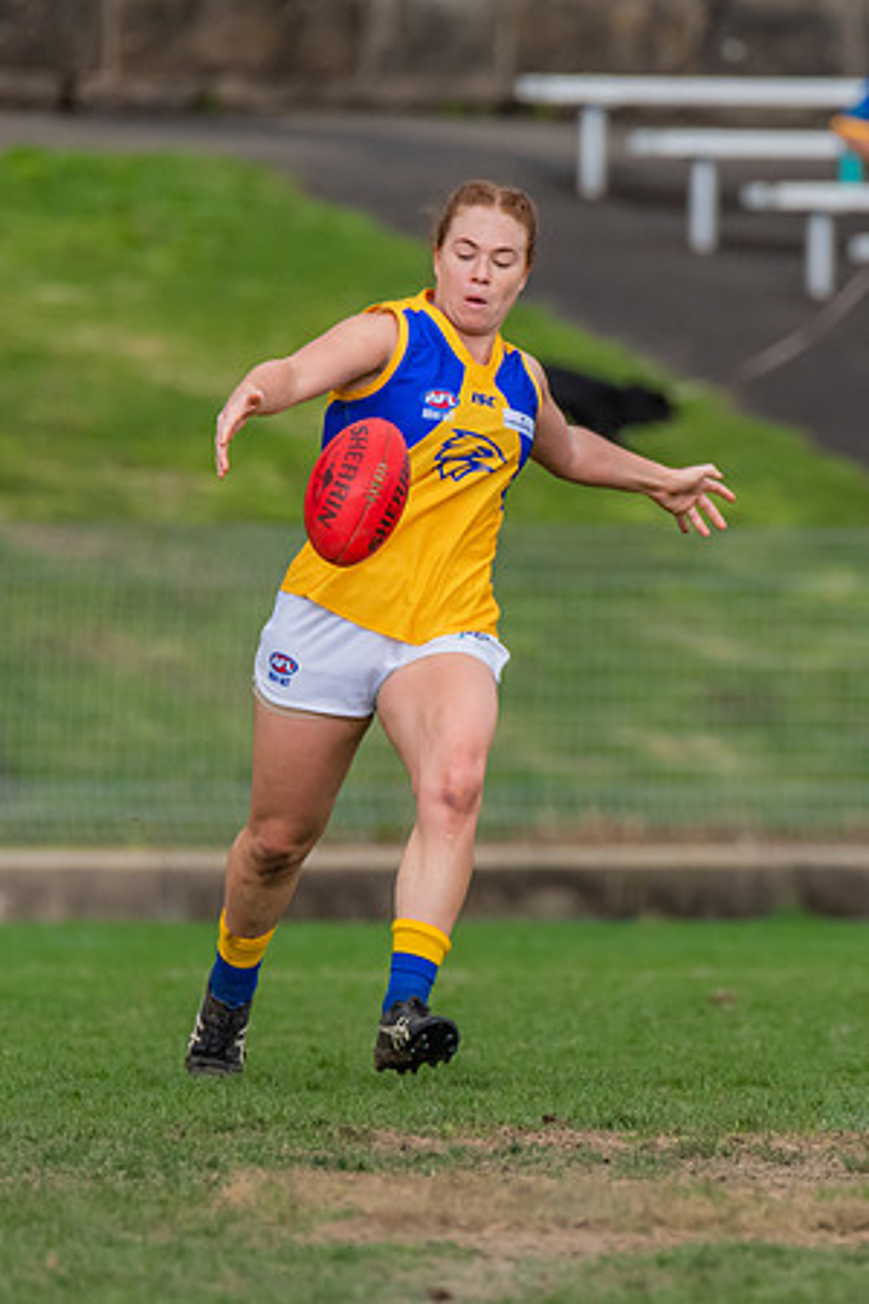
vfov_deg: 2.0
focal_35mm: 1049
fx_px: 37974
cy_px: 783
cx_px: 561
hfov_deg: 1.3
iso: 1100
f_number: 6.3
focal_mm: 550
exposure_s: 1/1600
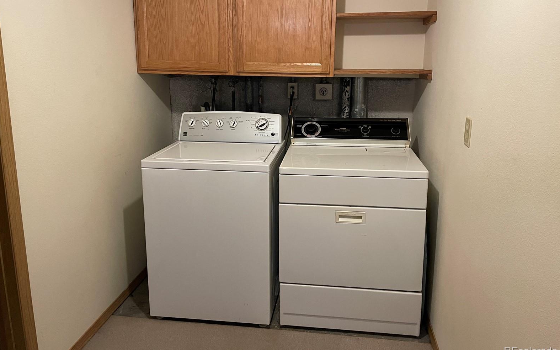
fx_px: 427
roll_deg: -0.1
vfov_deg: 44.4
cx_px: 277
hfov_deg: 66.5
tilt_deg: -10.4
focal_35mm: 28
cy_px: 145
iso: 400
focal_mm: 4.2
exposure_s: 1/60
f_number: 1.6
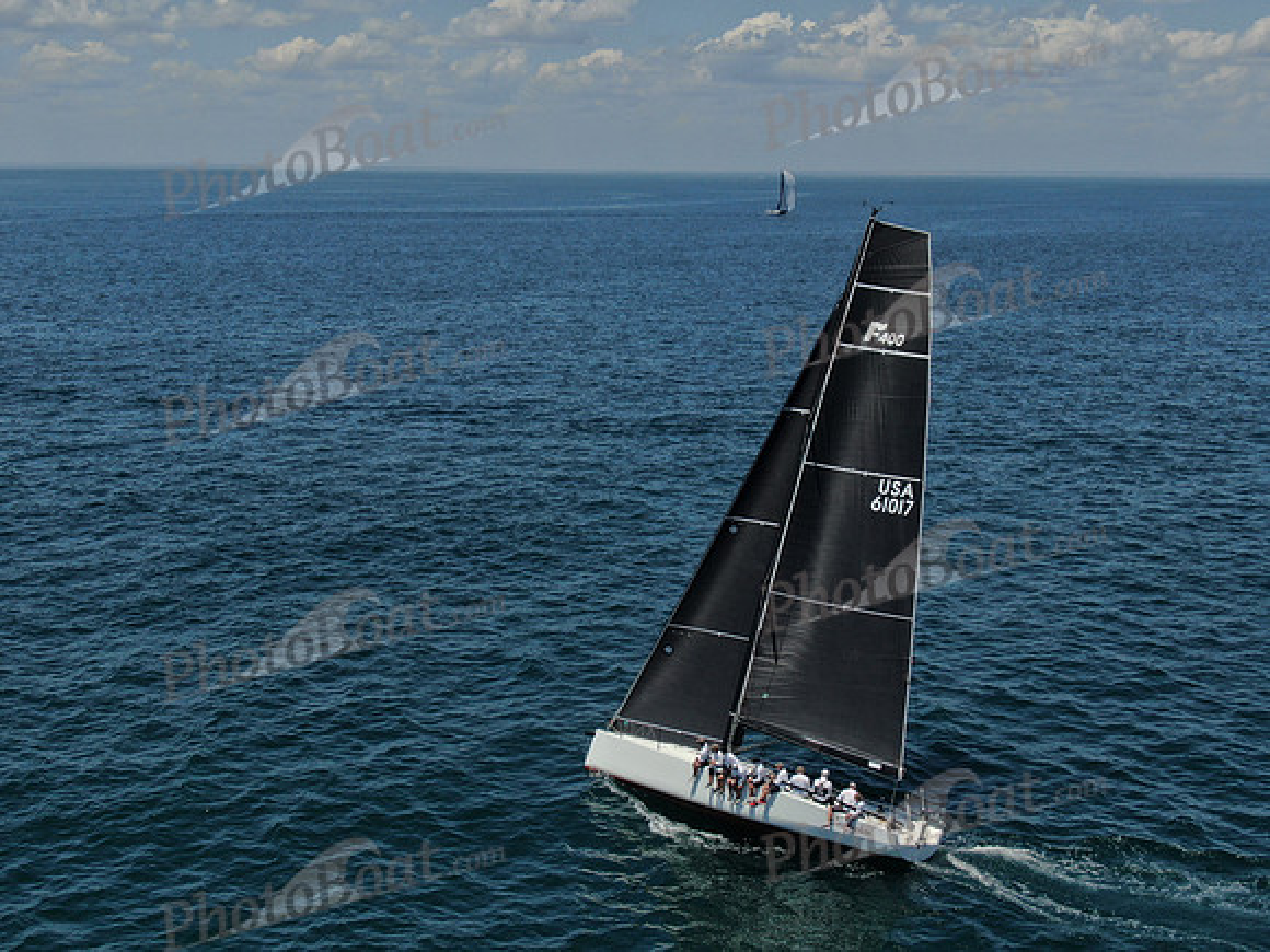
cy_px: 476
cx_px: 635
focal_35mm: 48
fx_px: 1761
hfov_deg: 39.7
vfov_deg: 30.3
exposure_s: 1/1600
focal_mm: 8.6
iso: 100
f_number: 3.8
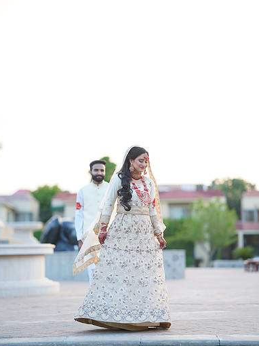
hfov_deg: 15.9
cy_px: 191
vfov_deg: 21.1
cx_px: 128
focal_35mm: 93
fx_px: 929
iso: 100
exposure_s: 1/400
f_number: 1.4
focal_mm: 85
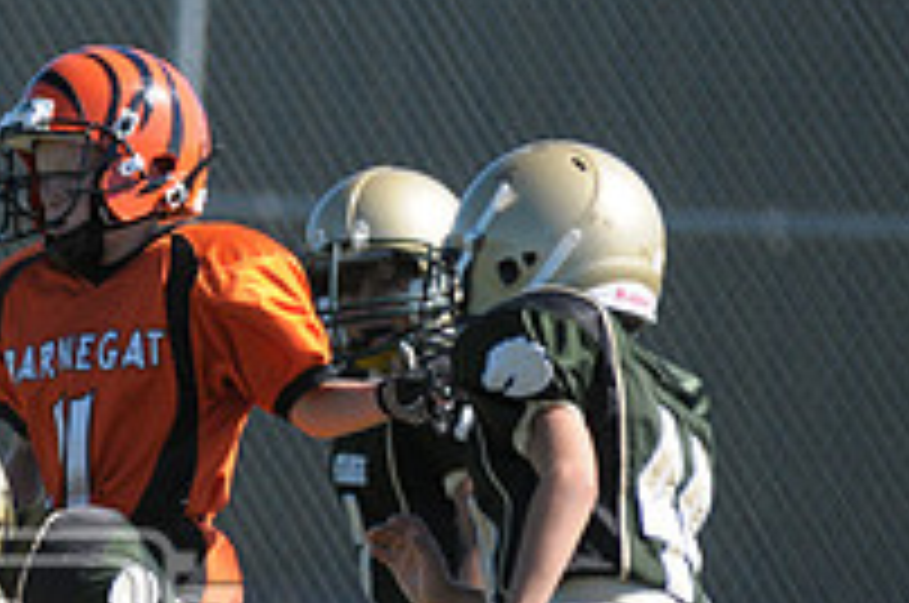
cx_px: -320
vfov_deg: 1.1
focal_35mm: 1203
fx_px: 30327
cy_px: 695
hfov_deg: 1.7
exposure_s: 1/3200
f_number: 4
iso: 640
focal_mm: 280
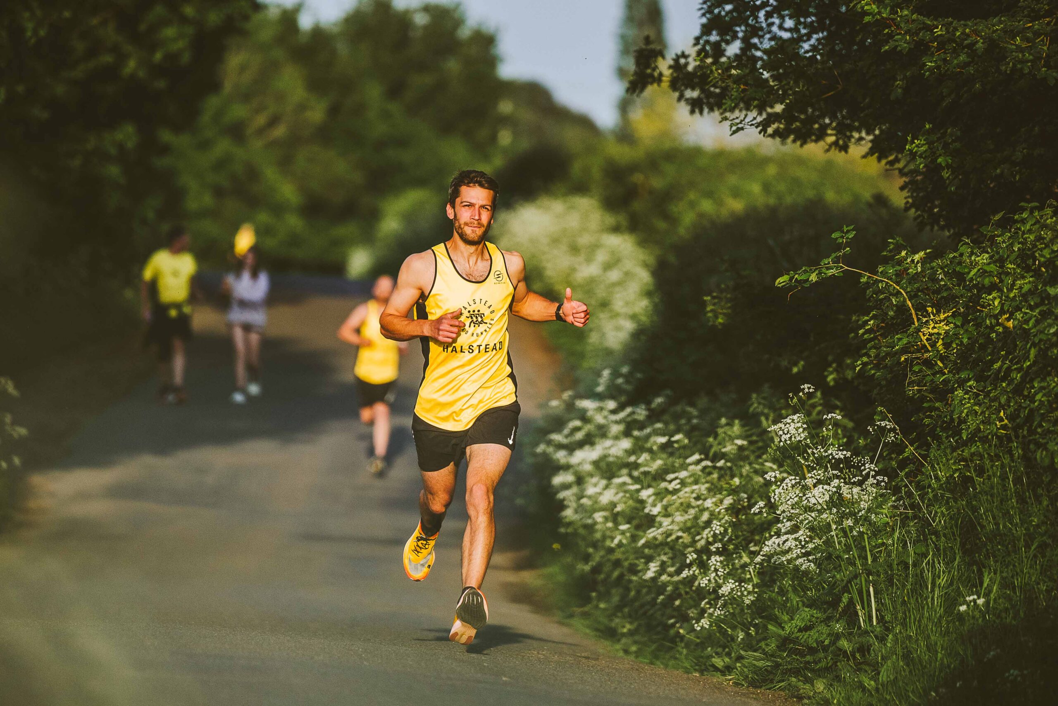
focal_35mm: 285
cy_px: 353
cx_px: 529
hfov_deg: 7.2
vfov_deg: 4.8
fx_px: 8376
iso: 500
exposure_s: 1/6400
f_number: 2.8
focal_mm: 190
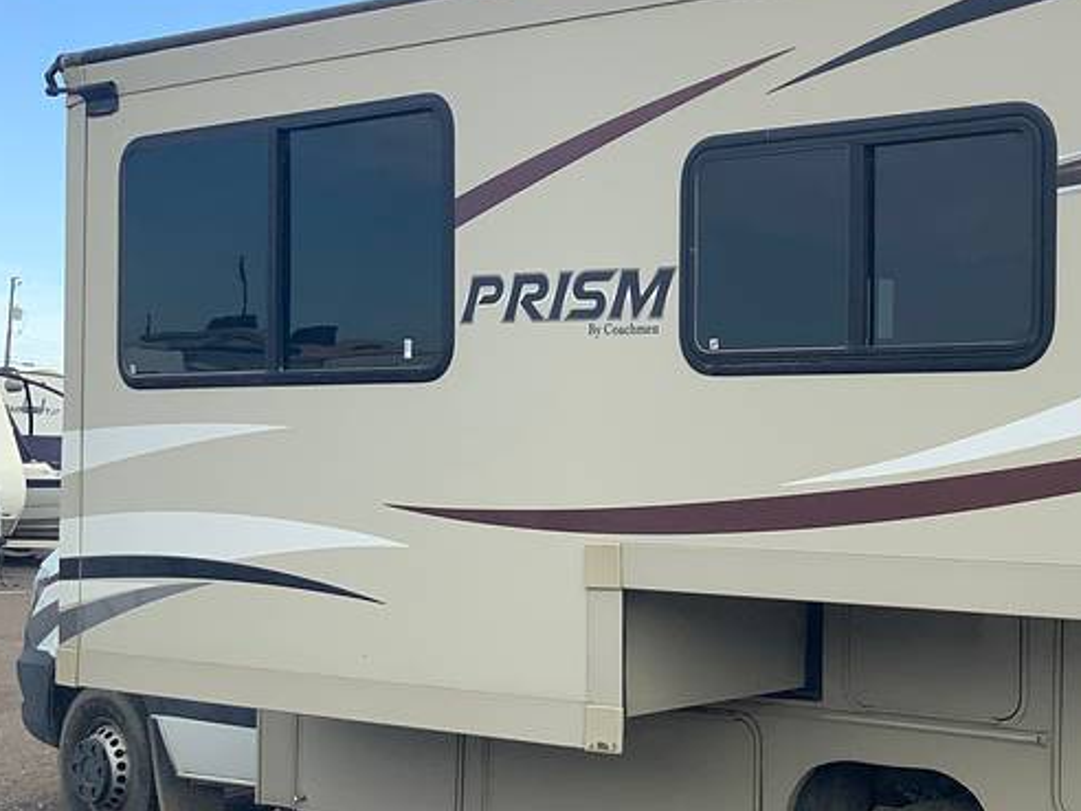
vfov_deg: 24.8
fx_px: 1842
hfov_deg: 31.1
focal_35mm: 59
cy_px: 442
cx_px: 980
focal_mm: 3
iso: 16
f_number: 1.8
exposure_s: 1/1035
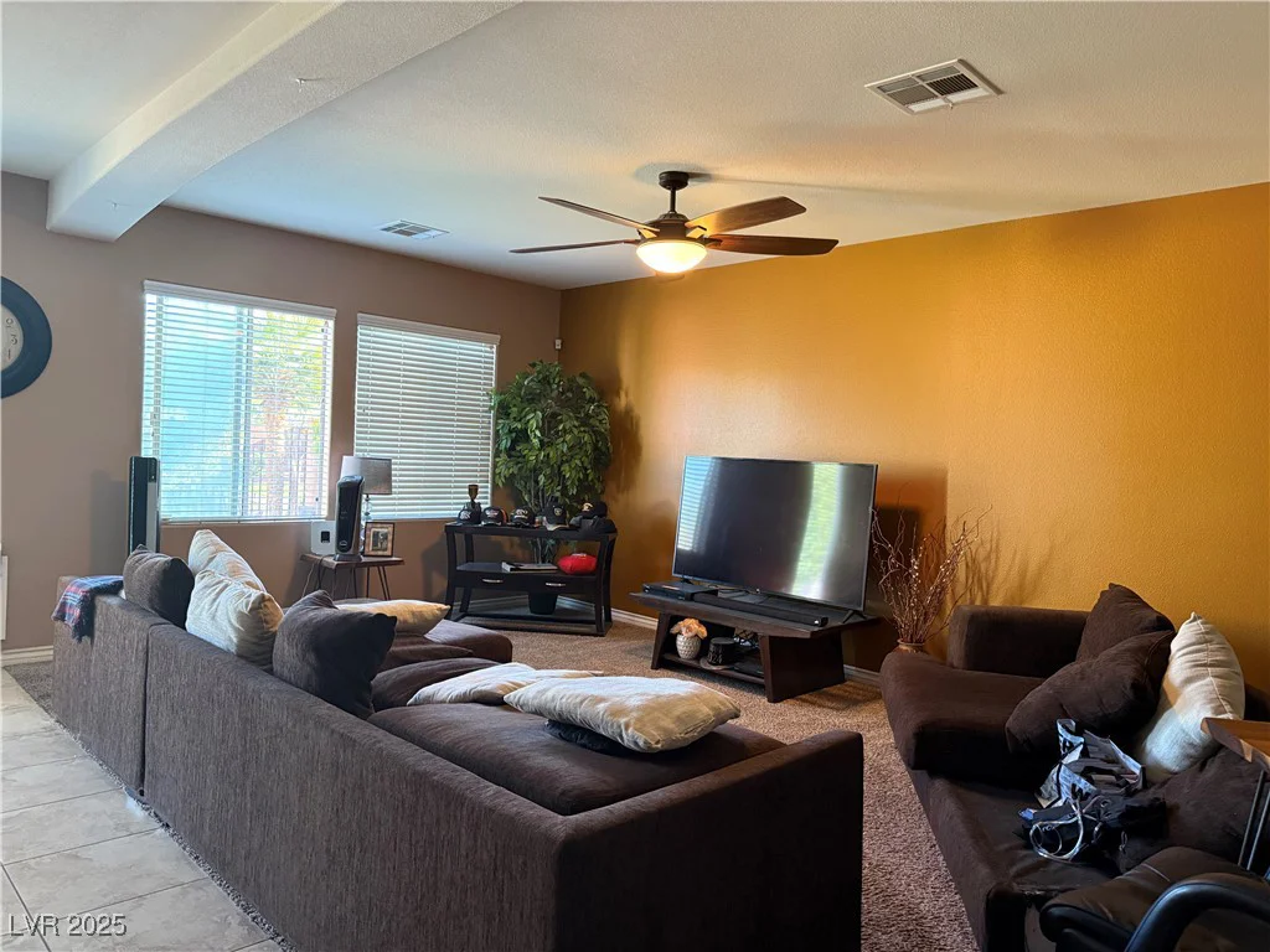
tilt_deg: -1.5
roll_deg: -2.5
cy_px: 476
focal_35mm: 24
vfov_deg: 56.8
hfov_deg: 71.6
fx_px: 881
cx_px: 635
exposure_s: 1/40
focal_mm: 6.76
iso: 640
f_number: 1.78
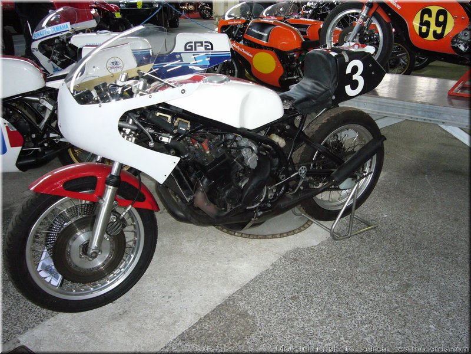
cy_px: 177
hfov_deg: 52.6
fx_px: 476
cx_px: 236
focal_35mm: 35
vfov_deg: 40.7
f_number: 3
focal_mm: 5.7
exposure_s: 1/30
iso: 200
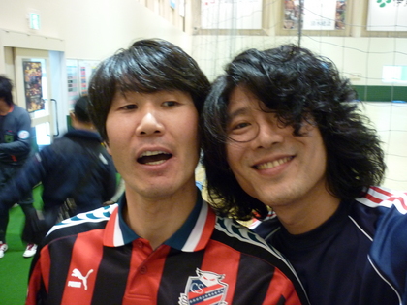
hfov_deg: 55.4
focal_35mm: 33
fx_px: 388
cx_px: 204
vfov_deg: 42.9
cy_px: 152
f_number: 2.8
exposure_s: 1/25
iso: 400
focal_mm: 5.5
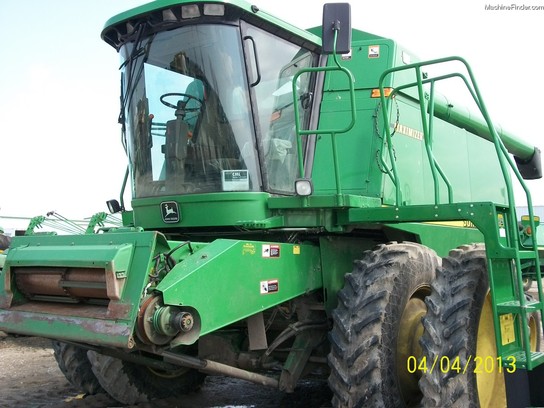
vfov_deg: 36.0
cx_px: 272
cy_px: 204
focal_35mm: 40
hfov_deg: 46.8
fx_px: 629
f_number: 3.2
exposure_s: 1/320
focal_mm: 7.1
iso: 80
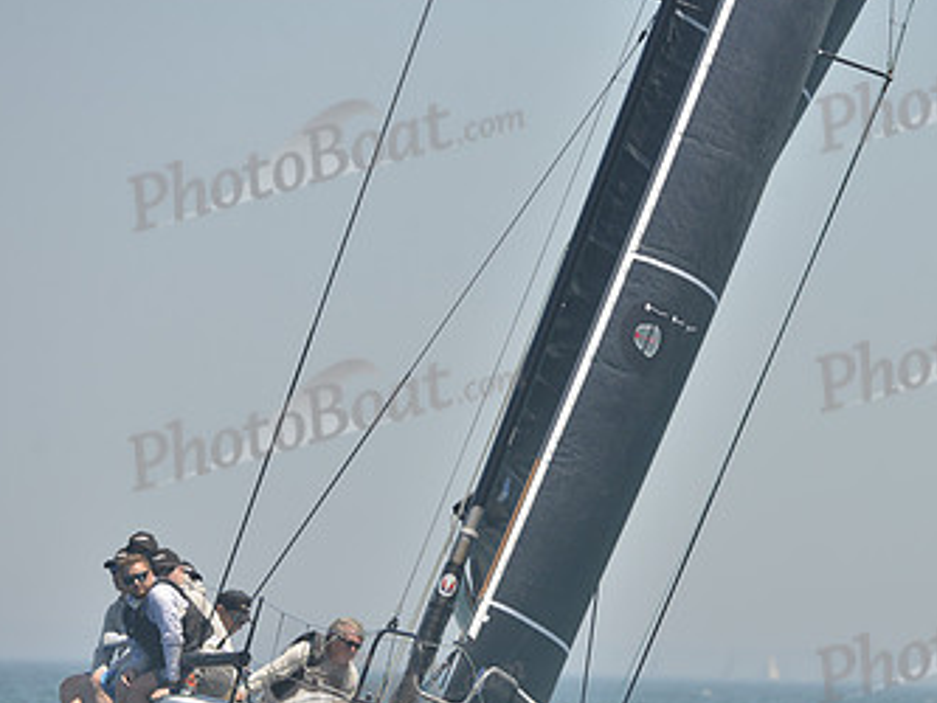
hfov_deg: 5.4
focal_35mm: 368
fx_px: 9965
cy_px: 524
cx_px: 673
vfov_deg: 4.0
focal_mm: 220
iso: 280
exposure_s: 1/1000
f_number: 7.1
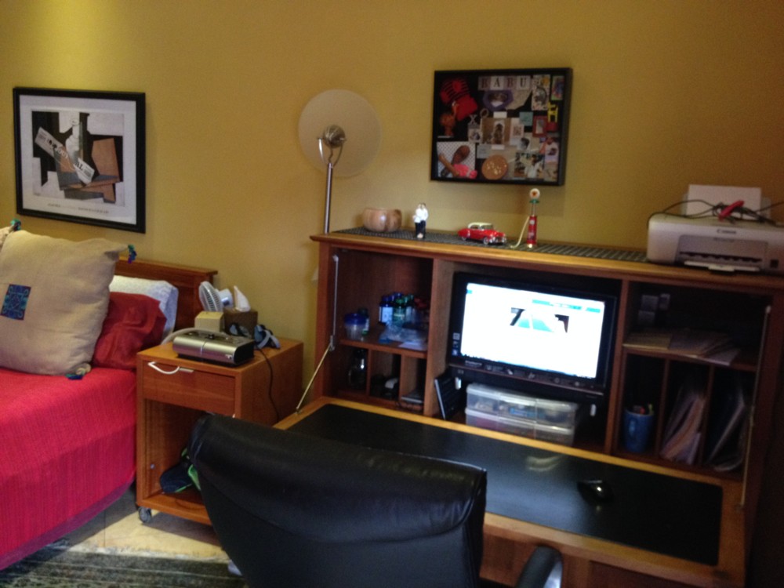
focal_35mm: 35
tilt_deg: -10.6
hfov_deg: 52.6
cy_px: 294
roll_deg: -3.7
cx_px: 392
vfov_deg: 40.7
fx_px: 793
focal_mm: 4.28
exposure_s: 1/20
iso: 320
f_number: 2.4
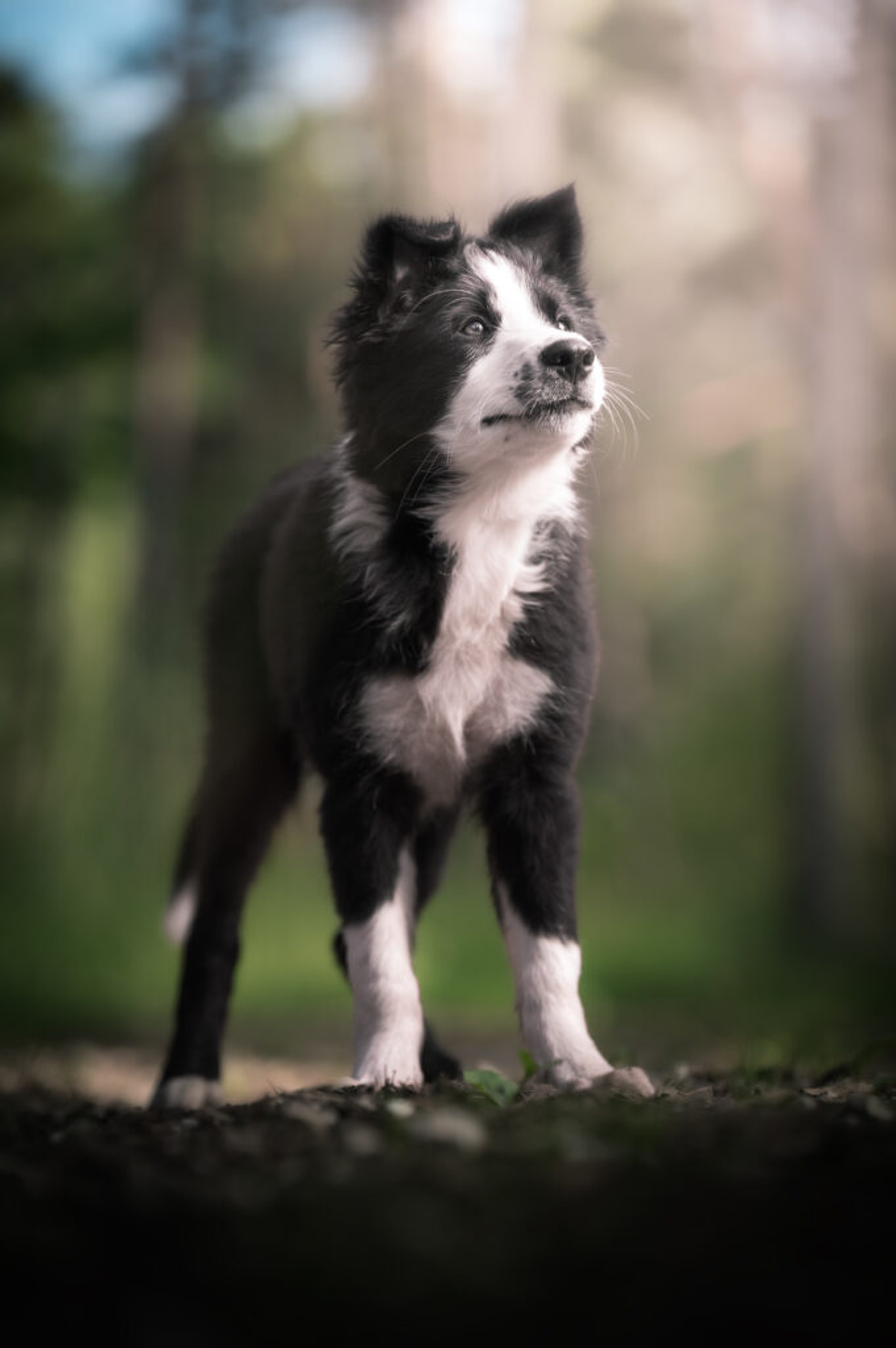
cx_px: 448
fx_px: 4861
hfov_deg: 10.5
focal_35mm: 130
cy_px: 674
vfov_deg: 15.8
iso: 180
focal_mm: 130
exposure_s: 1/400
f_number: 3.2
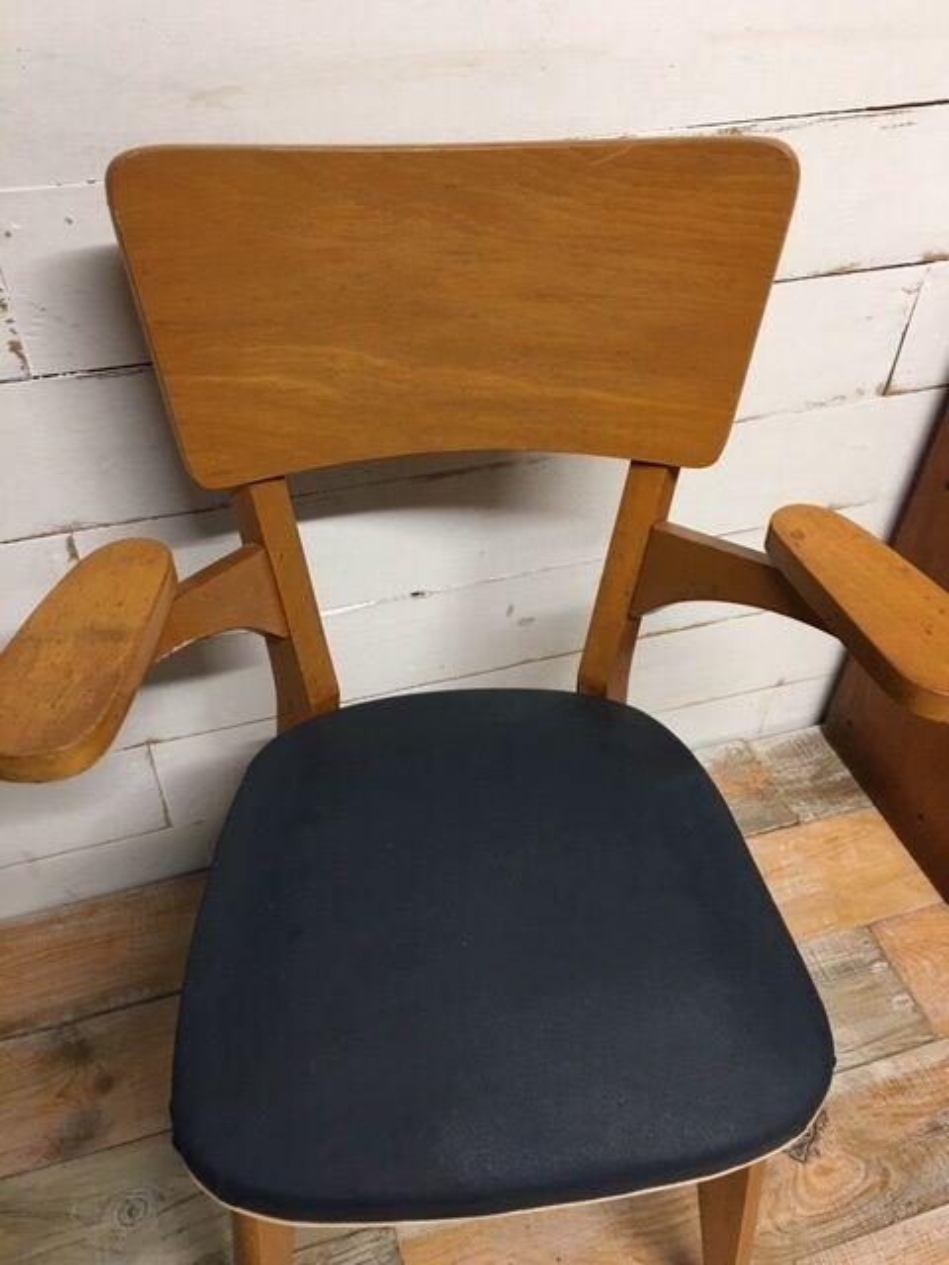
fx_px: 1060
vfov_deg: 61.7
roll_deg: -3.3
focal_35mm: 29
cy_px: 632
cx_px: 474
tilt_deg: -43.5
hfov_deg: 48.2
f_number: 2.2
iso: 64
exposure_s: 1/17
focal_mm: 4.15
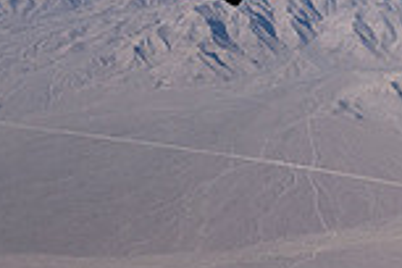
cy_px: -135
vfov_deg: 14.1
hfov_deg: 22.4
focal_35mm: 91
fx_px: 1016
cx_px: 221
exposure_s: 1/2000
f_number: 13
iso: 800
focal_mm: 24
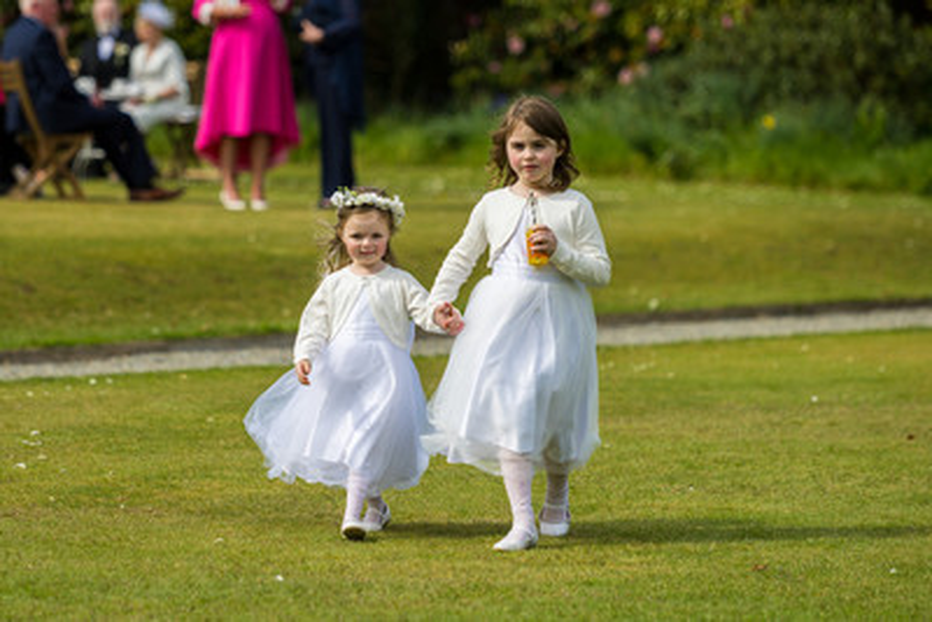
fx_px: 5539
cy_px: 364
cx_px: 398
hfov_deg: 9.6
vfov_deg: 6.4
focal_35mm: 214
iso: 100
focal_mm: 160
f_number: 2.8
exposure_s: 1/2500
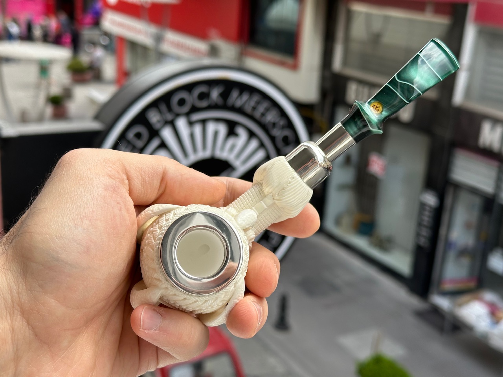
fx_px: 697
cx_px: 252
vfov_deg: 30.3
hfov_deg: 39.7
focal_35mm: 48
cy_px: 188
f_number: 1.78
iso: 64
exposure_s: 1/880
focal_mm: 6.86
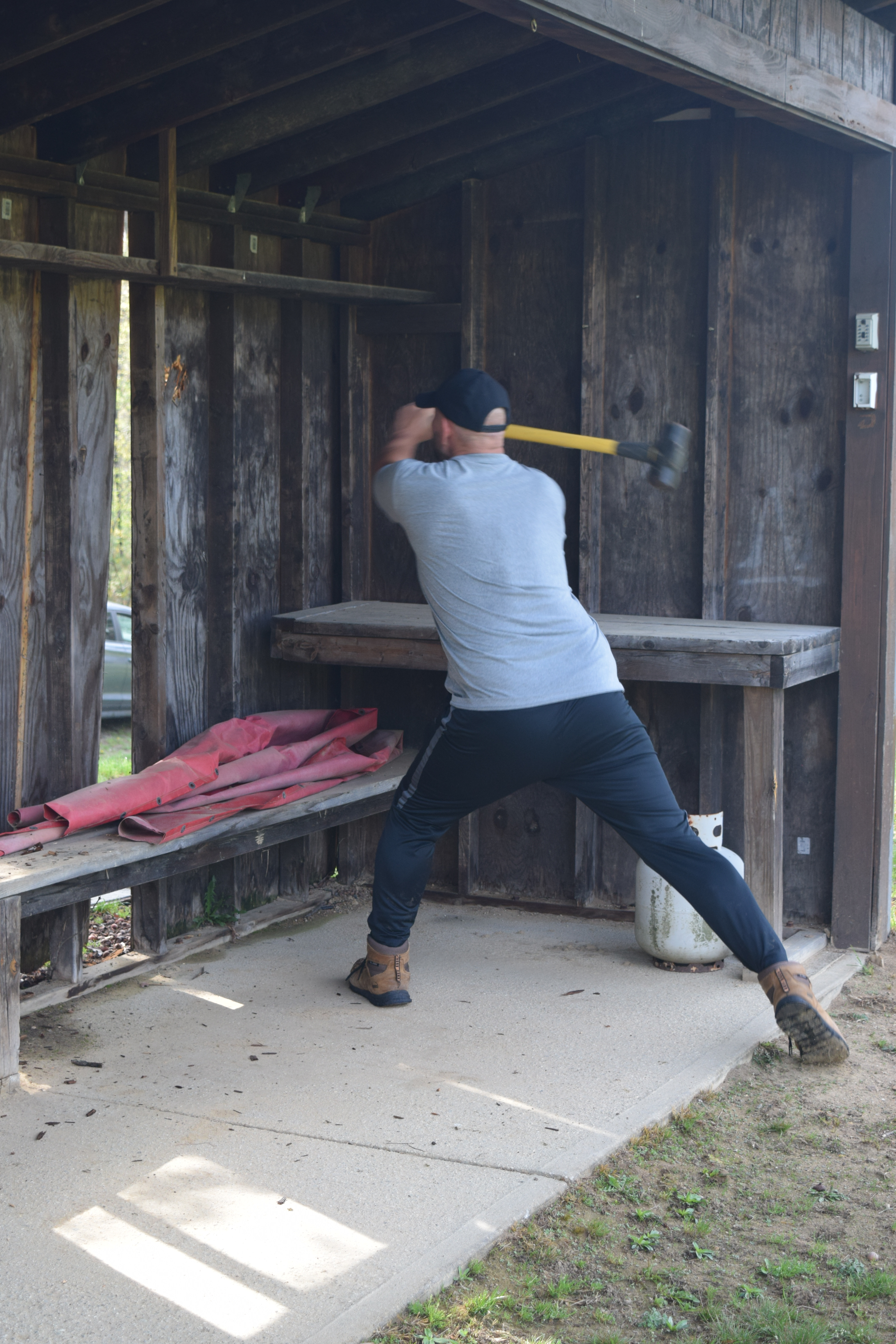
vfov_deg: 33.4
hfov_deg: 22.6
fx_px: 2240
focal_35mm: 60
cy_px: 672
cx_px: 448
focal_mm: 40
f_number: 6.3
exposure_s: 1/160
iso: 400
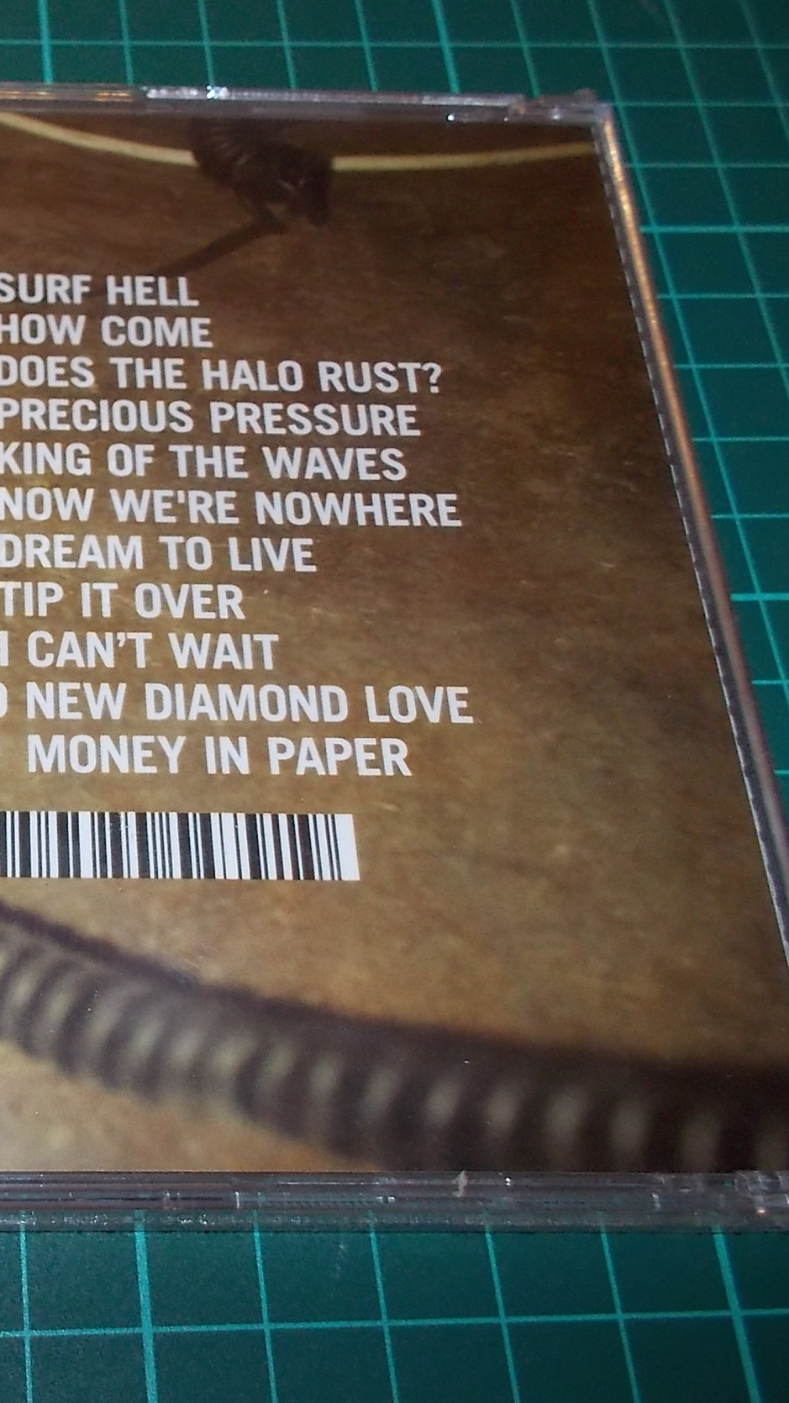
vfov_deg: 47.4
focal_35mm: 43
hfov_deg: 26.2
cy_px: 695
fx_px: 1599
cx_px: -15
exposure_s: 1/30
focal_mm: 4.1
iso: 200
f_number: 3.3
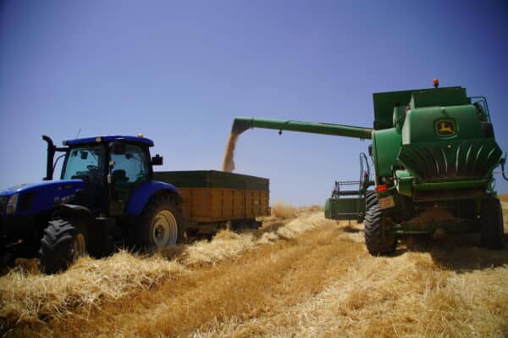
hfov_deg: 21.7
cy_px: 169
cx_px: 254
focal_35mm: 94
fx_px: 1325
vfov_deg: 14.5
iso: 100
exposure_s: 1/1600
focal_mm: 94
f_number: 5.6
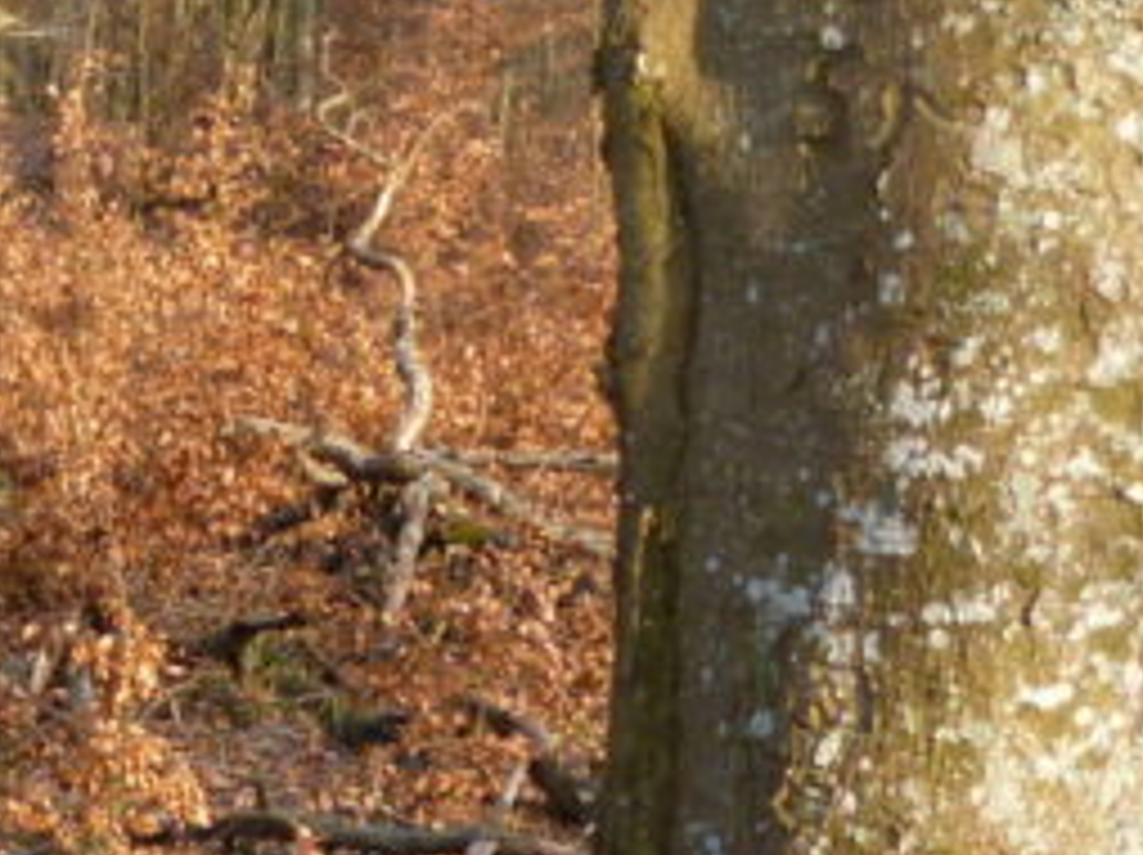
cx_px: -504
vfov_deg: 13.0
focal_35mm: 113
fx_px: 3728
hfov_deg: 16.1
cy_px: 698
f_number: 3.1
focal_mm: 5
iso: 100
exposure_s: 1/160
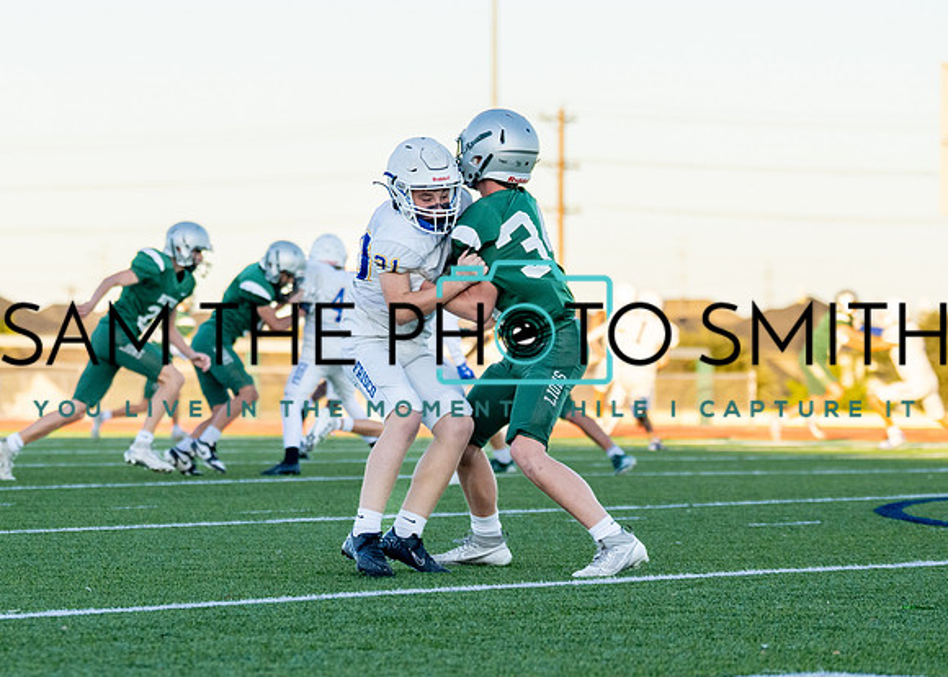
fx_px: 5414
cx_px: 324
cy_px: 303
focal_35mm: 201
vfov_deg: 7.2
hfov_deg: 10.0
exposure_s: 1/2500
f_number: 2.8
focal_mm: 95
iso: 500
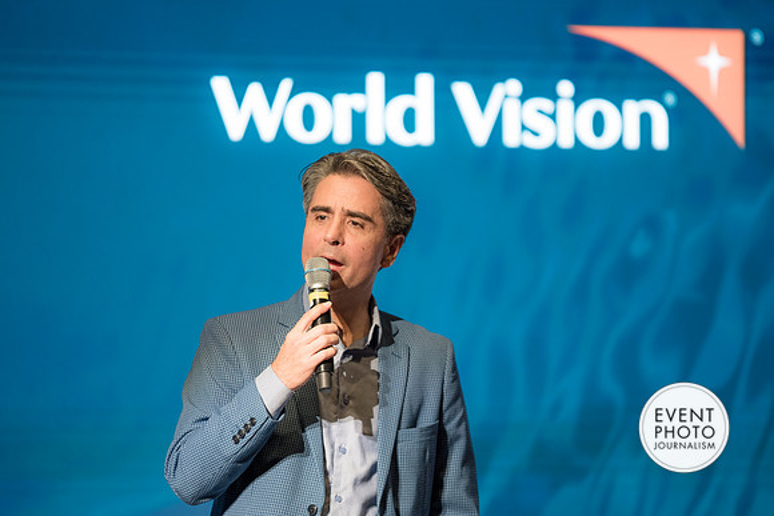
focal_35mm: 200
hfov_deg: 10.3
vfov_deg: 6.9
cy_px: 258
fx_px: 4301
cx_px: 387
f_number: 2.8
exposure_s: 1/125
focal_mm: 200
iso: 1100
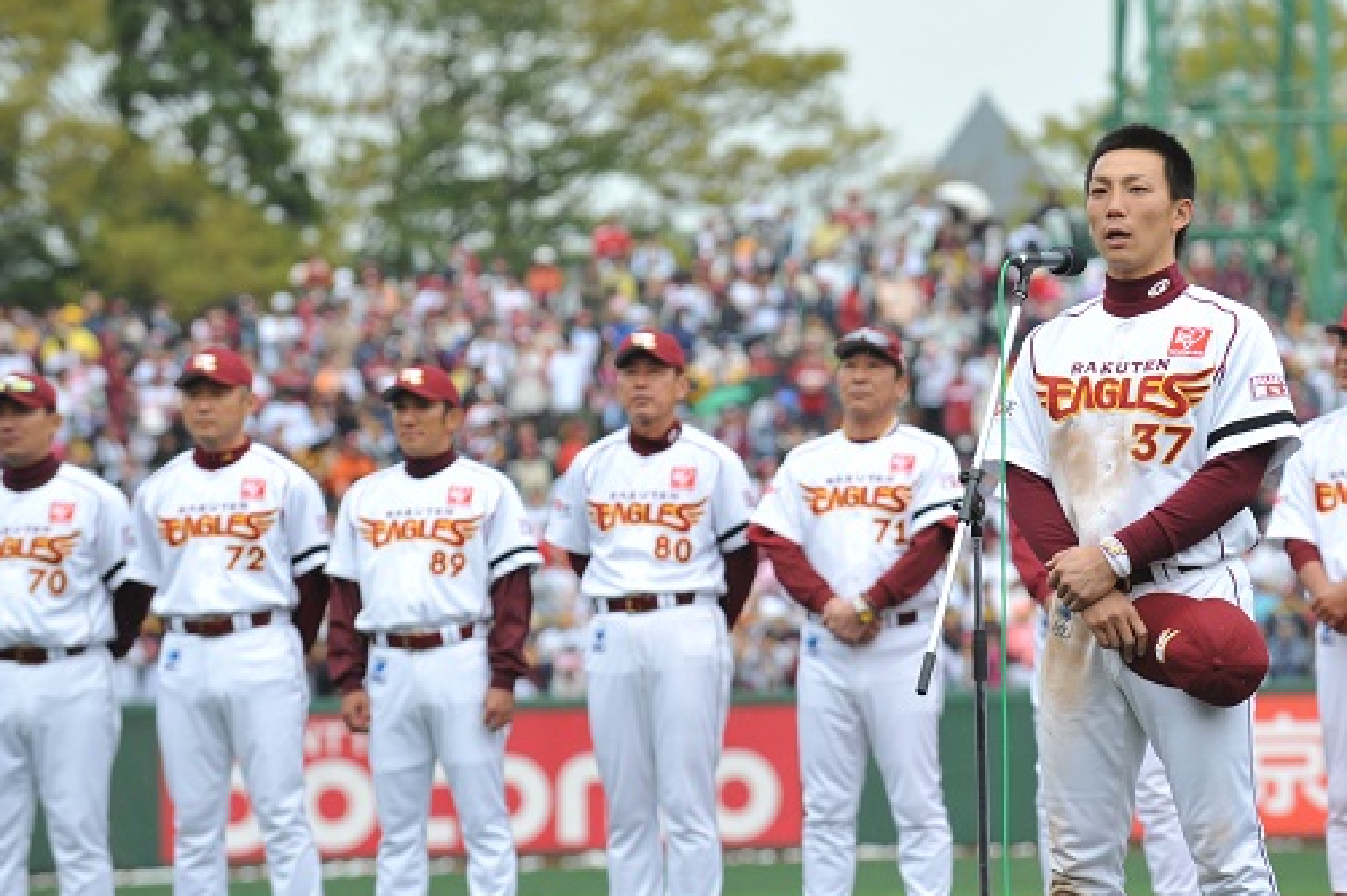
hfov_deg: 7.2
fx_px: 10731
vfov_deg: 4.8
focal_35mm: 287
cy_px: 541
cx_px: 920
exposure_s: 1/400
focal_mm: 200
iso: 800
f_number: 6.3
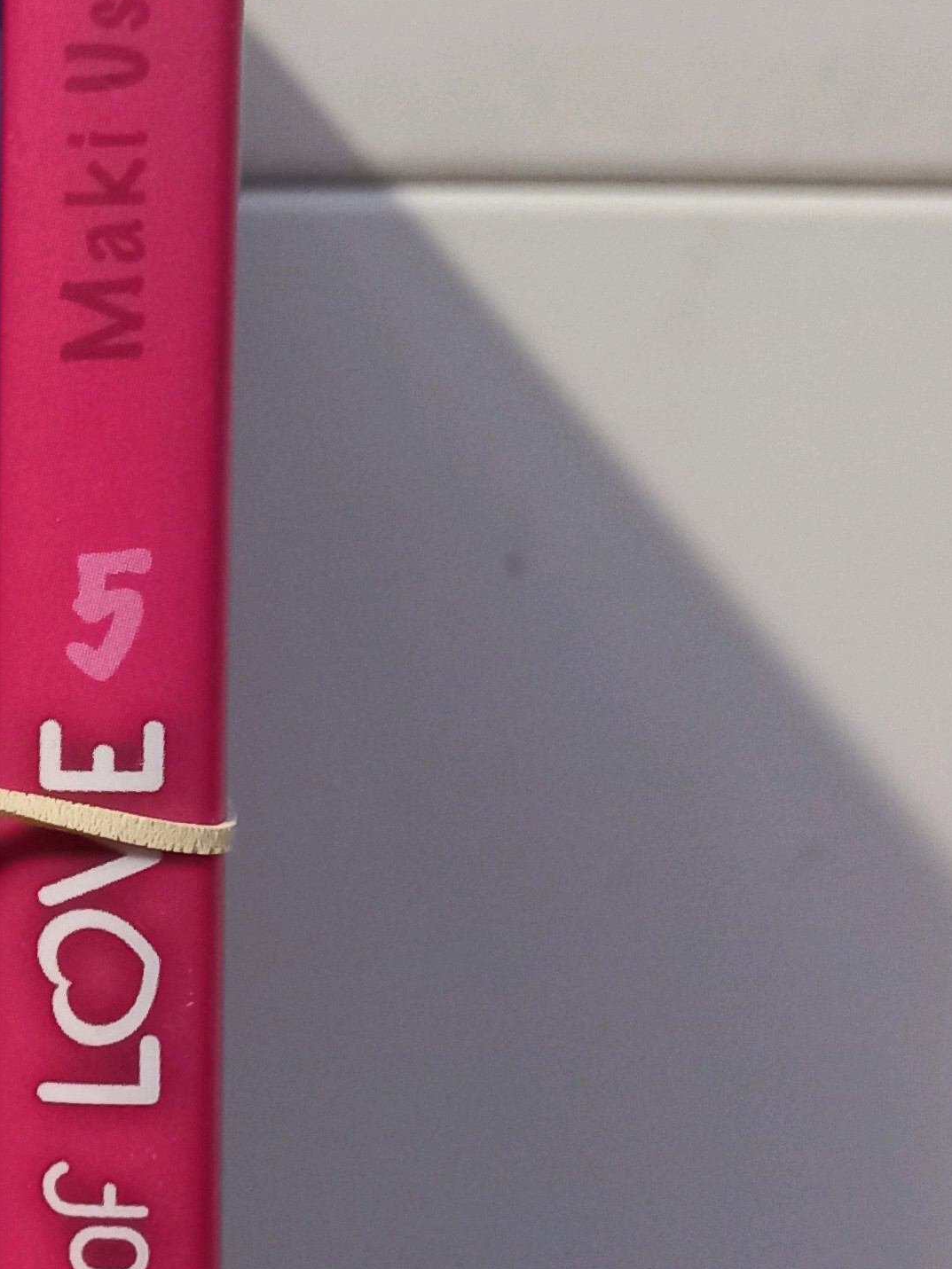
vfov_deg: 25.3
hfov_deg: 17.8
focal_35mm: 77
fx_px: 2824
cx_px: -305
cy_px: 767
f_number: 1.8
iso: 500
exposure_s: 1/20
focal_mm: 4
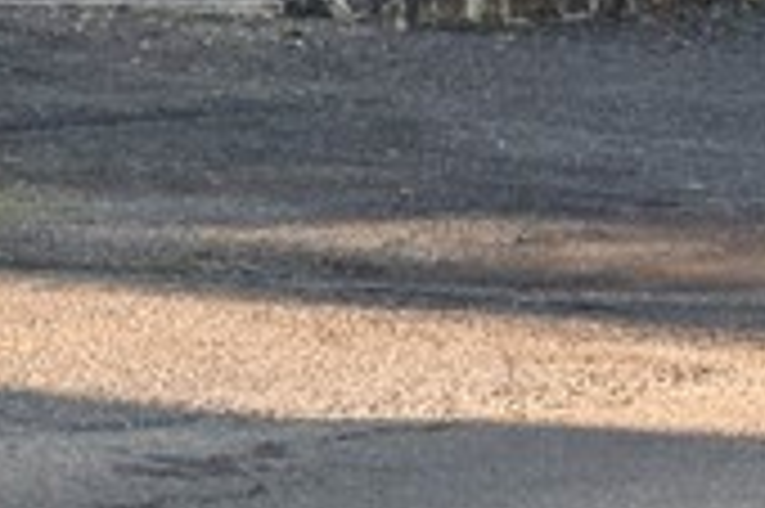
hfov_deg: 8.7
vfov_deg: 6.0
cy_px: -492
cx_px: -740
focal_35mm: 224
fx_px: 4755
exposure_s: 1/100
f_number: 8
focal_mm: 35
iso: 320
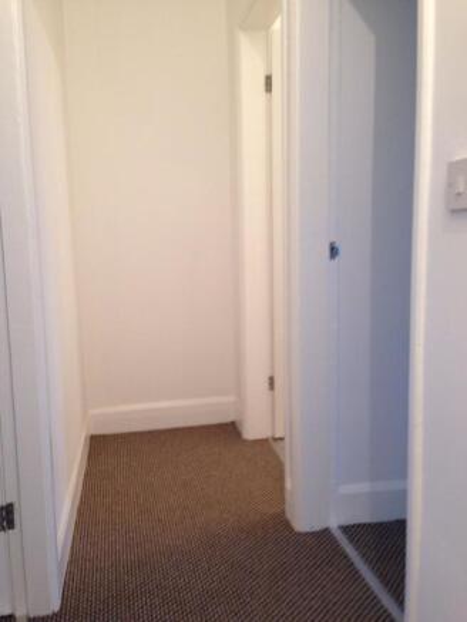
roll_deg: +1.0
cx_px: 234
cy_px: 311
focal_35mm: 33
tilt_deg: -9.4
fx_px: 593
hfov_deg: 43.0
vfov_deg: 55.3
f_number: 2.4
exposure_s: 1/20
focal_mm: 4.12
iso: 80
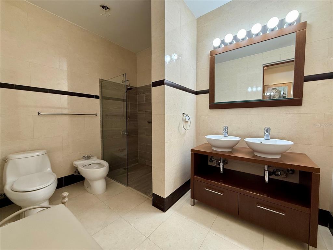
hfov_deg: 102.1
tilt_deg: -2.4
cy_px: 125
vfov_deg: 85.7
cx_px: 166
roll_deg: -0.3
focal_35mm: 14
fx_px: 135
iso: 200
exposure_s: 1/120
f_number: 2.2
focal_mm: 2.22
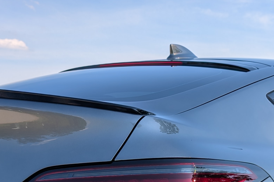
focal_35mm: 65
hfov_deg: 30.8
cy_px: 258
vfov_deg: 18.9
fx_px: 495
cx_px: 179
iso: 23
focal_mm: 6.9
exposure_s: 1/699
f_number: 1.68
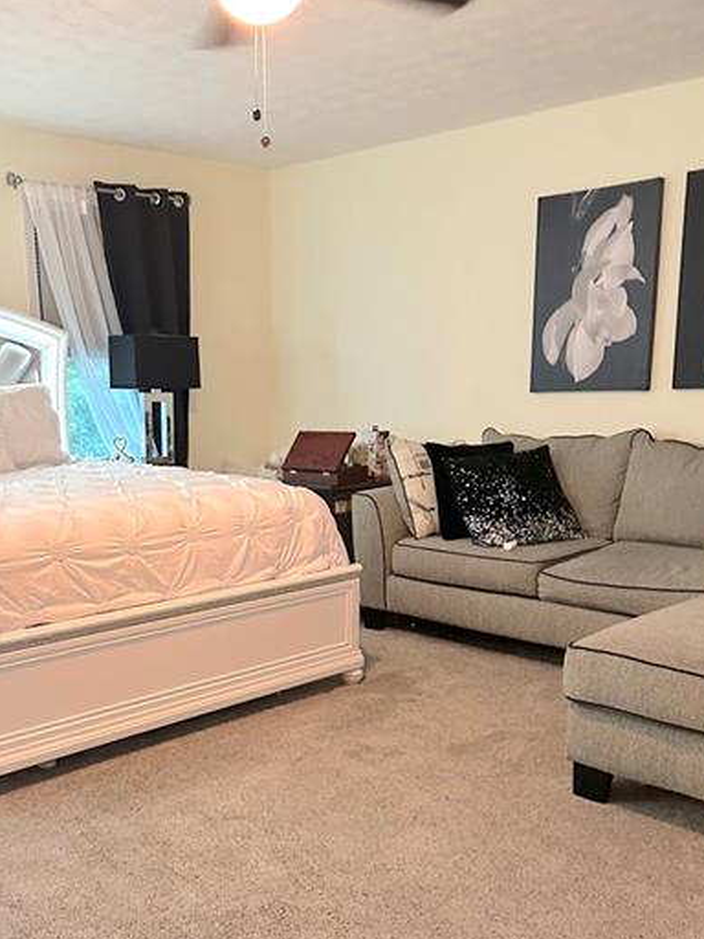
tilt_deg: -13.9
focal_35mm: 36
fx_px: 976
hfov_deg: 39.4
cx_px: 260
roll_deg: -0.4
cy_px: 627
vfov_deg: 50.4
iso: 800
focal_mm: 6.86
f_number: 1.78
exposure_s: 1/60
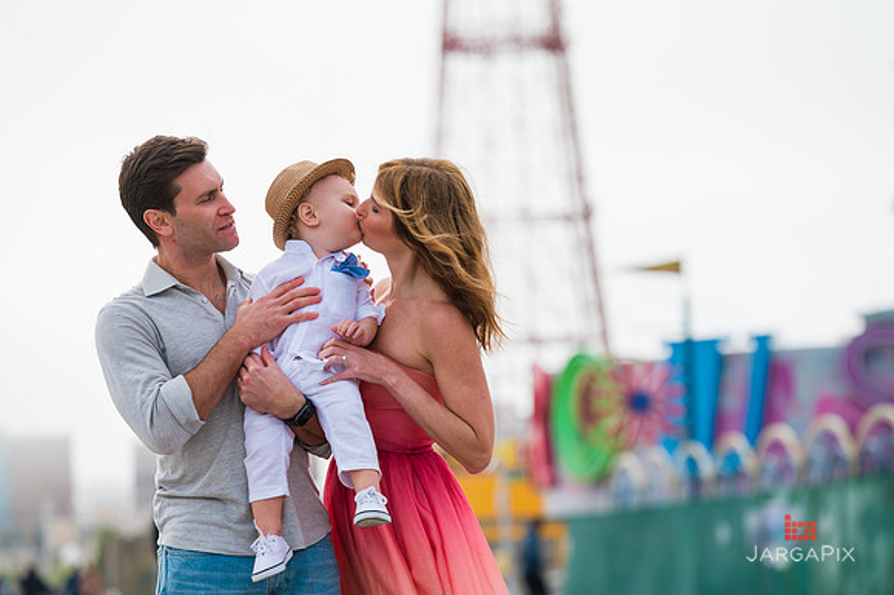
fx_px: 3475
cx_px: 447
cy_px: 298
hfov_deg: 14.7
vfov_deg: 9.8
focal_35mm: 140
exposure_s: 1/2000
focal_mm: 140
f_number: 4
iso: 200
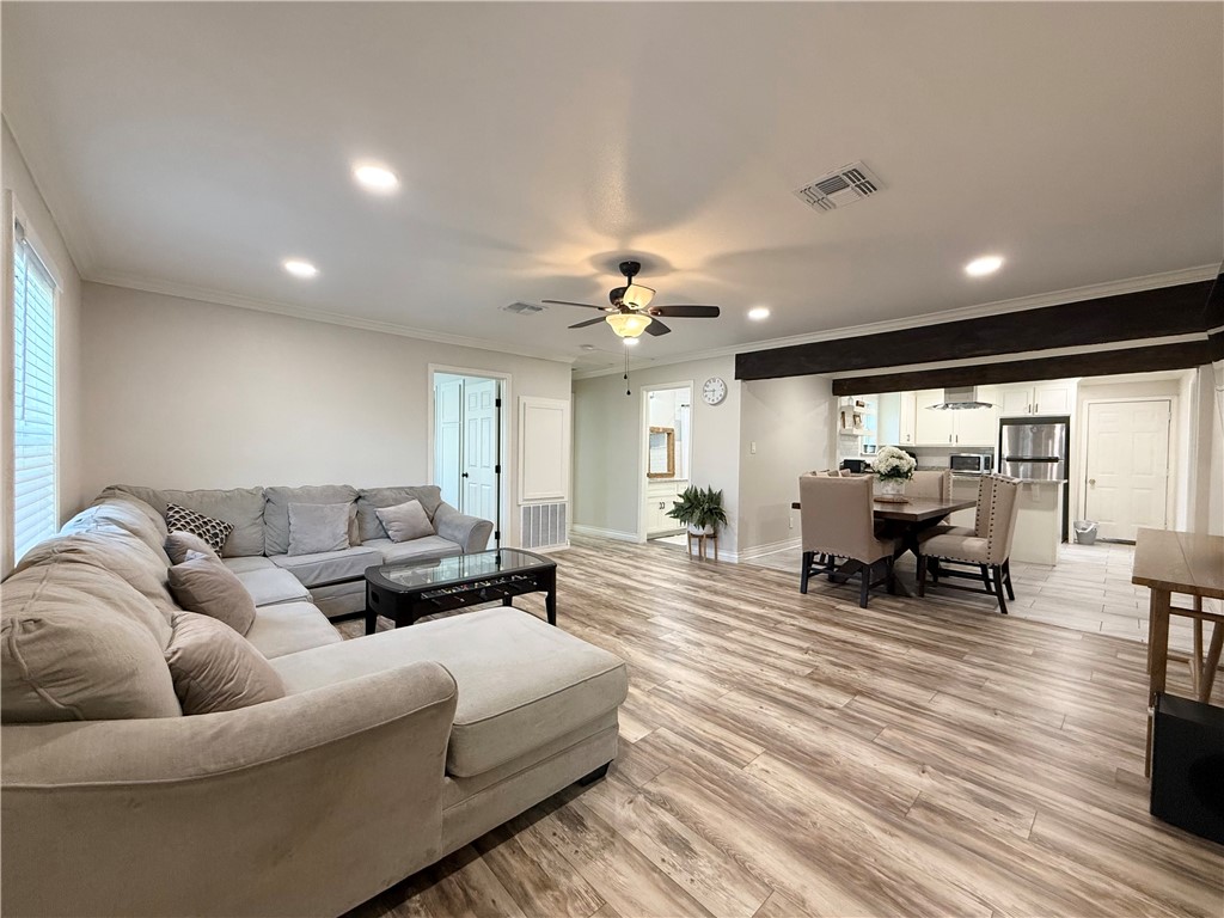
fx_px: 495
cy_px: 459
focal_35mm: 14
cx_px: 612
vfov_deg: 85.7
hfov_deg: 102.1
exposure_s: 1/120
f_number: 2.2
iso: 250
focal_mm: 2.22
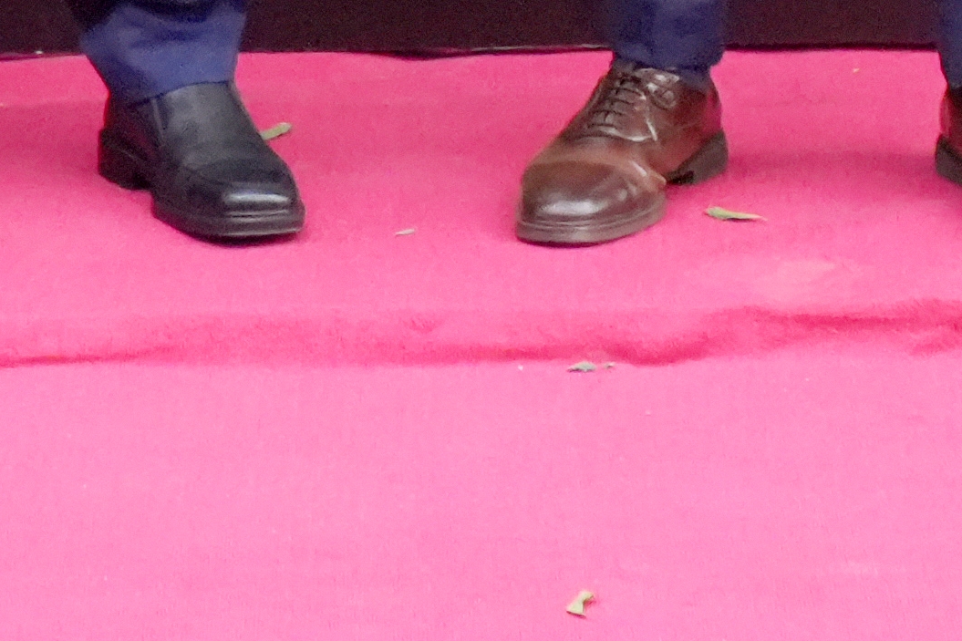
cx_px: 399
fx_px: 7454
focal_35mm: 279
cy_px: -1466
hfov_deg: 7.4
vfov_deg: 4.7
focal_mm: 42
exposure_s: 1/8000
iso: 6400
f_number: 6.3
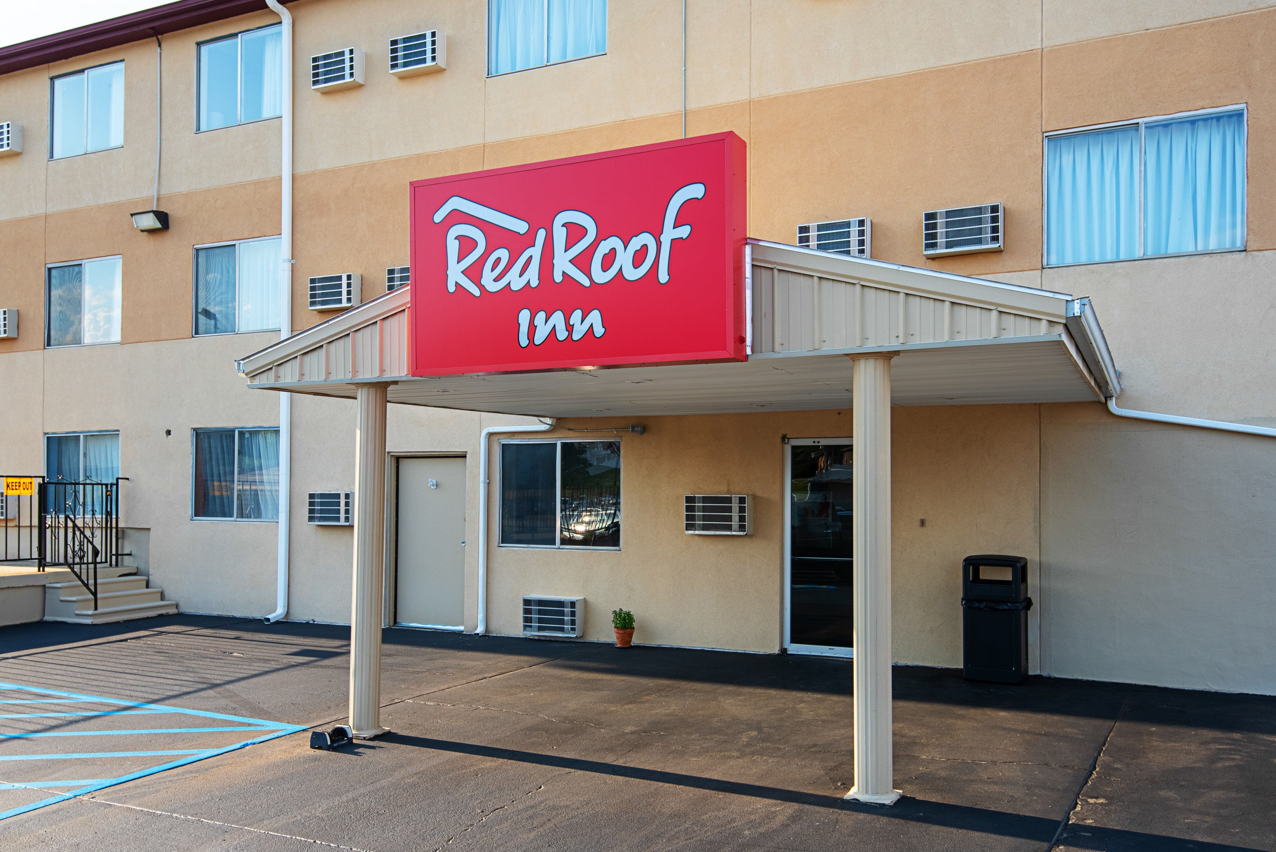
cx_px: 638
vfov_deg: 45.0
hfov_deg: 63.6
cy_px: 426
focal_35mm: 29
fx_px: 1028
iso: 800
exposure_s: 1/2500
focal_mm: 29
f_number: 8
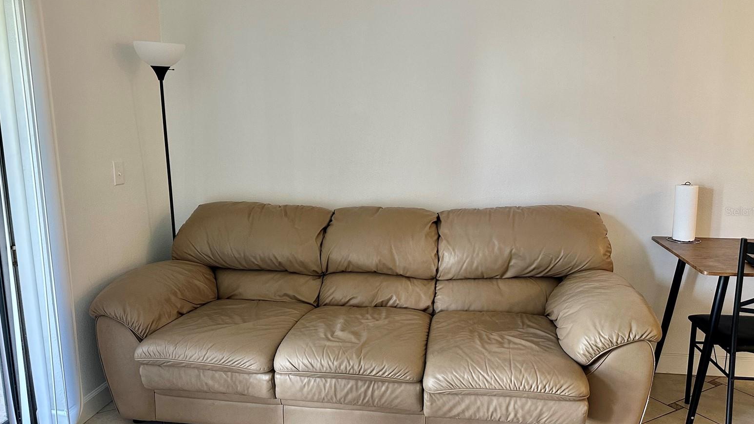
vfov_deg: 42.9
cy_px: 211
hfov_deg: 69.8
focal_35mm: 27
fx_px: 540
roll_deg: +0.1
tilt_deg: -9.3
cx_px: 382
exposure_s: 1/60
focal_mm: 6.86
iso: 250
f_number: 1.78
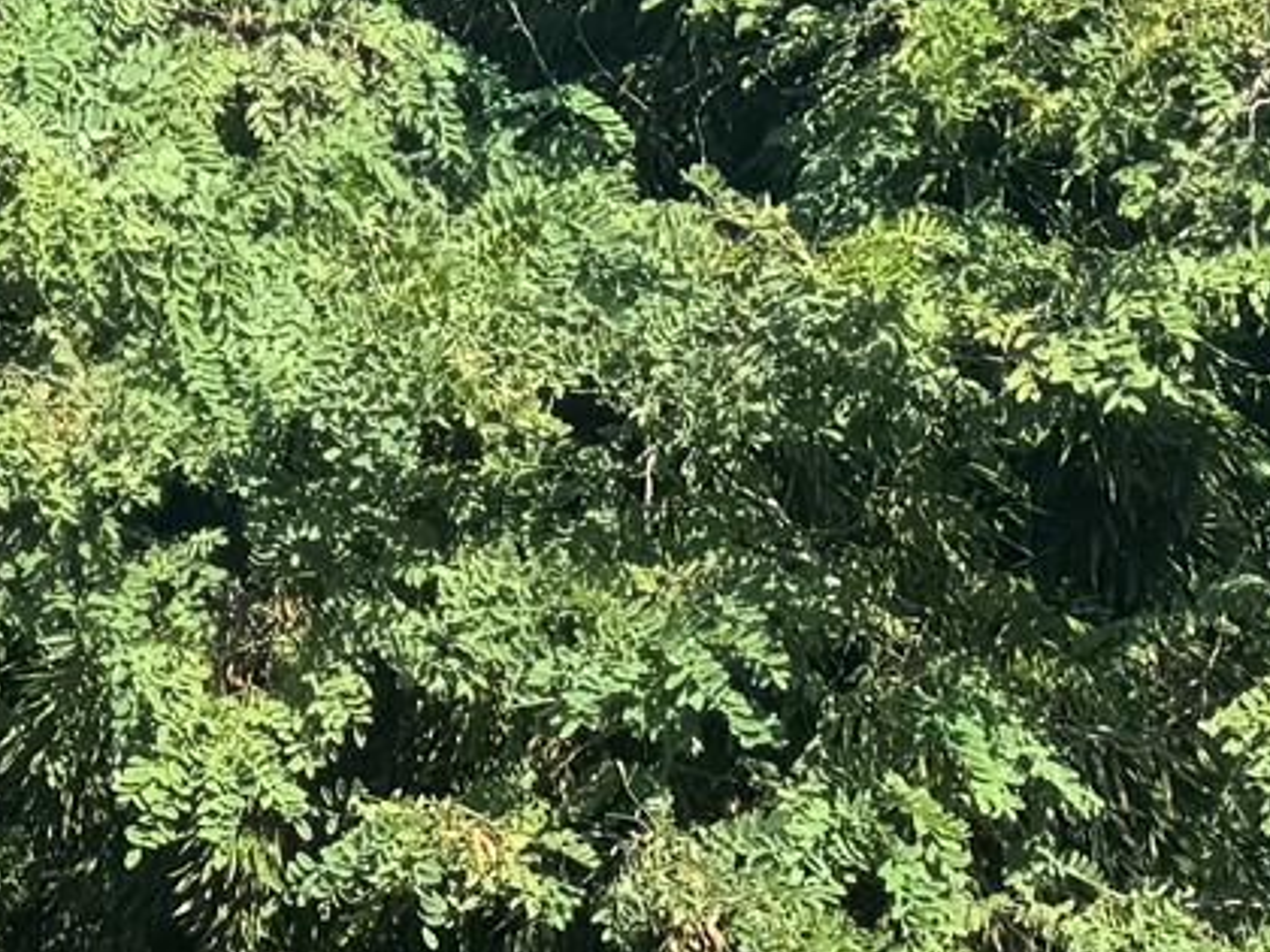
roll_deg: -1.2
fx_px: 4293
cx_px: -42
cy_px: 1173
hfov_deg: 16.4
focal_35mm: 117
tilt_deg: -14.0
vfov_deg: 12.3
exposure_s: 1/1597
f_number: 1.78
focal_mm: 6.76
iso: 80
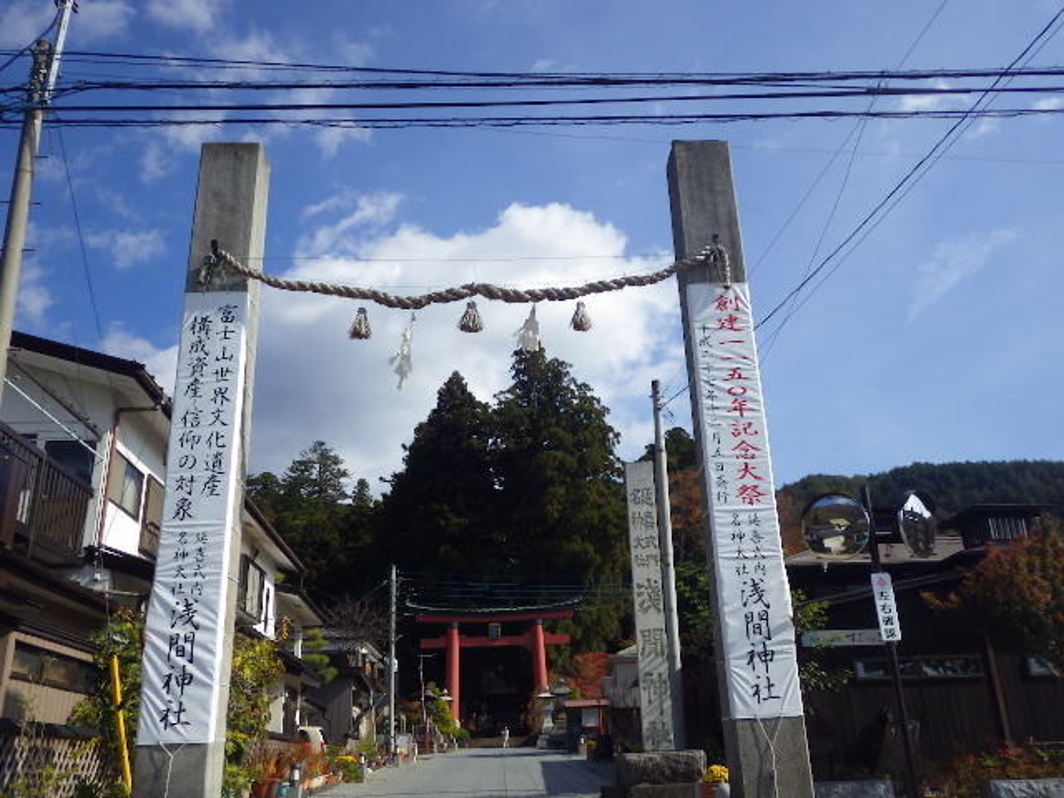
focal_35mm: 31
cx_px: 532
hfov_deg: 58.4
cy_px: 399
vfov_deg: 45.4
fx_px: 953
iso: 125
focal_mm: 5.5
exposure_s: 1/200
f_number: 9.1
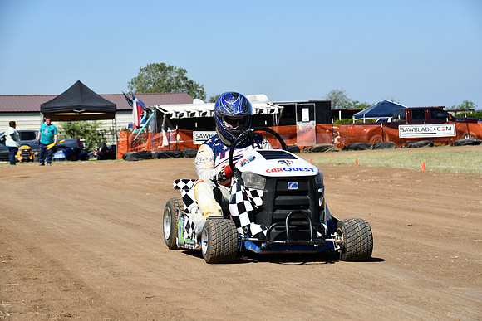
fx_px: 1500
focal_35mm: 112
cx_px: 241
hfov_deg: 18.3
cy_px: 160
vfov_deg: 12.2
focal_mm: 75
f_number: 9
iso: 100
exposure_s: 1/320
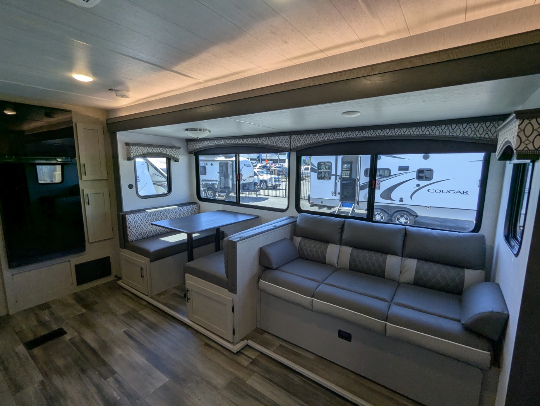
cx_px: 270
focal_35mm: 16
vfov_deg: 78.2
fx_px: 250
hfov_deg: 94.4
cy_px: 203
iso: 71
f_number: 2.2
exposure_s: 1/174
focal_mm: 2.35
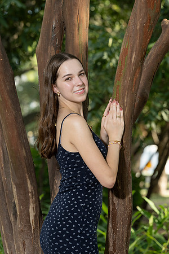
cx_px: 84
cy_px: 127
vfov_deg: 10.3
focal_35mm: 200
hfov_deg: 6.9
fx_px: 1408
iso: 800
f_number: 8
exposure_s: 1/200
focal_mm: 200
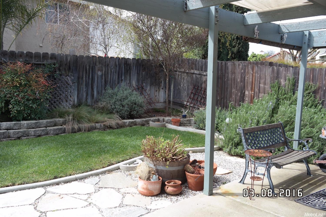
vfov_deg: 40.0
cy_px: 108
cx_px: 163
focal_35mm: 33
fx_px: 299
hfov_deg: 57.2
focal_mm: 22
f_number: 5
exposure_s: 1/180
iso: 100
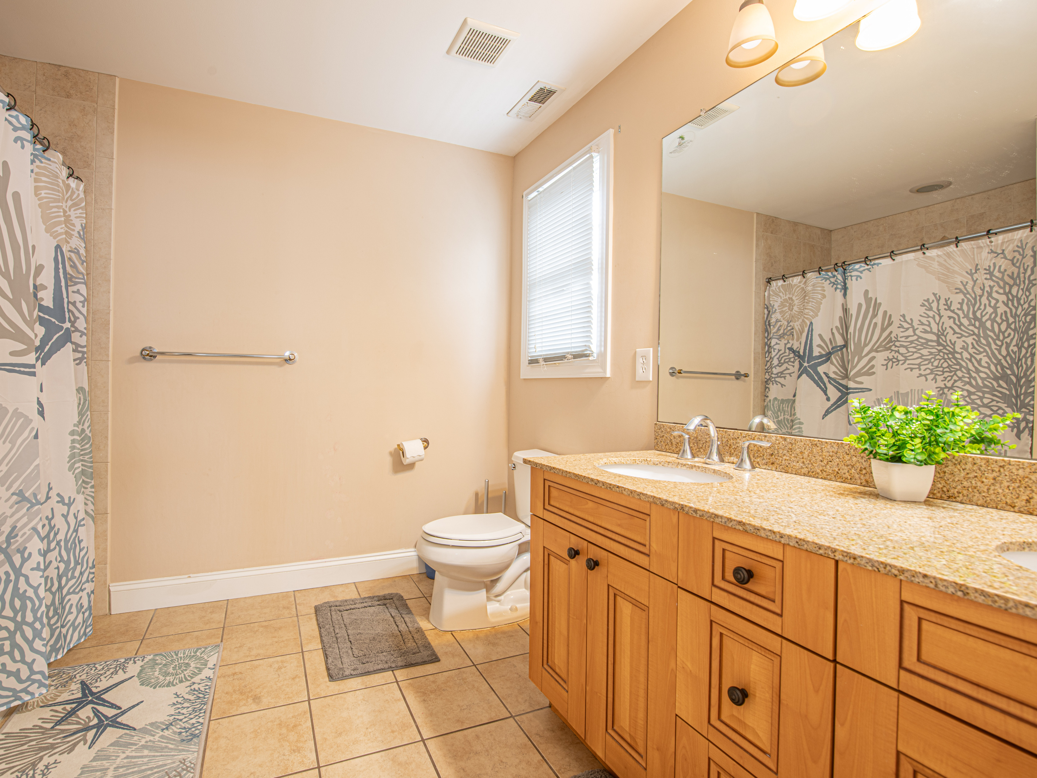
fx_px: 470
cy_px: 387
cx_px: 451
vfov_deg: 79.2
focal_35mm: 16
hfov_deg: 95.1
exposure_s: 1.6
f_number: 9
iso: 64
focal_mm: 14
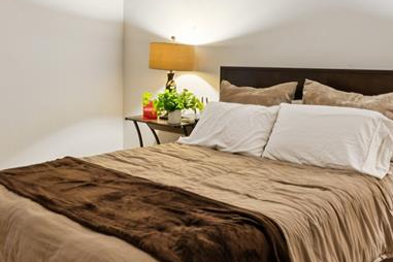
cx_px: 182
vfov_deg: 30.2
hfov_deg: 44.9
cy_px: 58
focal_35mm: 44
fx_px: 475
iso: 200
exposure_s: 1.6
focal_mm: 16.2
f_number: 13
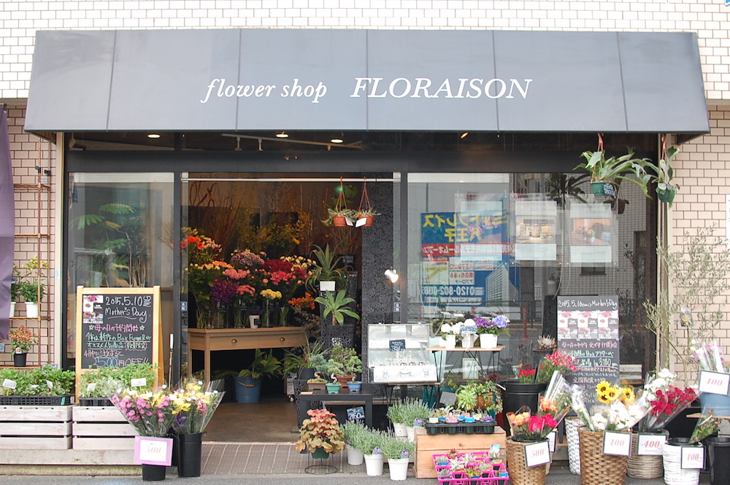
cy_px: 242
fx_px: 1064
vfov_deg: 25.7
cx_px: 365
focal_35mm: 52
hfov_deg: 37.9
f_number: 3.5
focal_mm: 35
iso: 400
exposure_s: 1/50
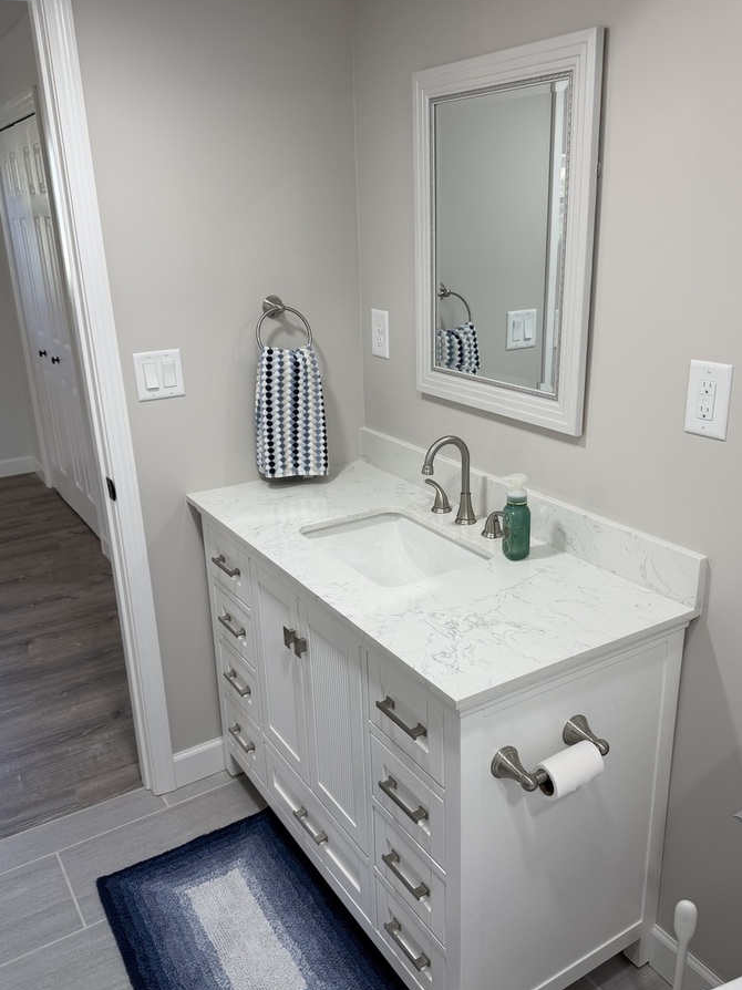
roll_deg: +1.4
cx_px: 387
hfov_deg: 48.2
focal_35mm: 29
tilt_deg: -18.5
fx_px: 829
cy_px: 493
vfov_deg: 61.7
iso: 80
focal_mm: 6.76
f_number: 1.78
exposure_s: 1/120
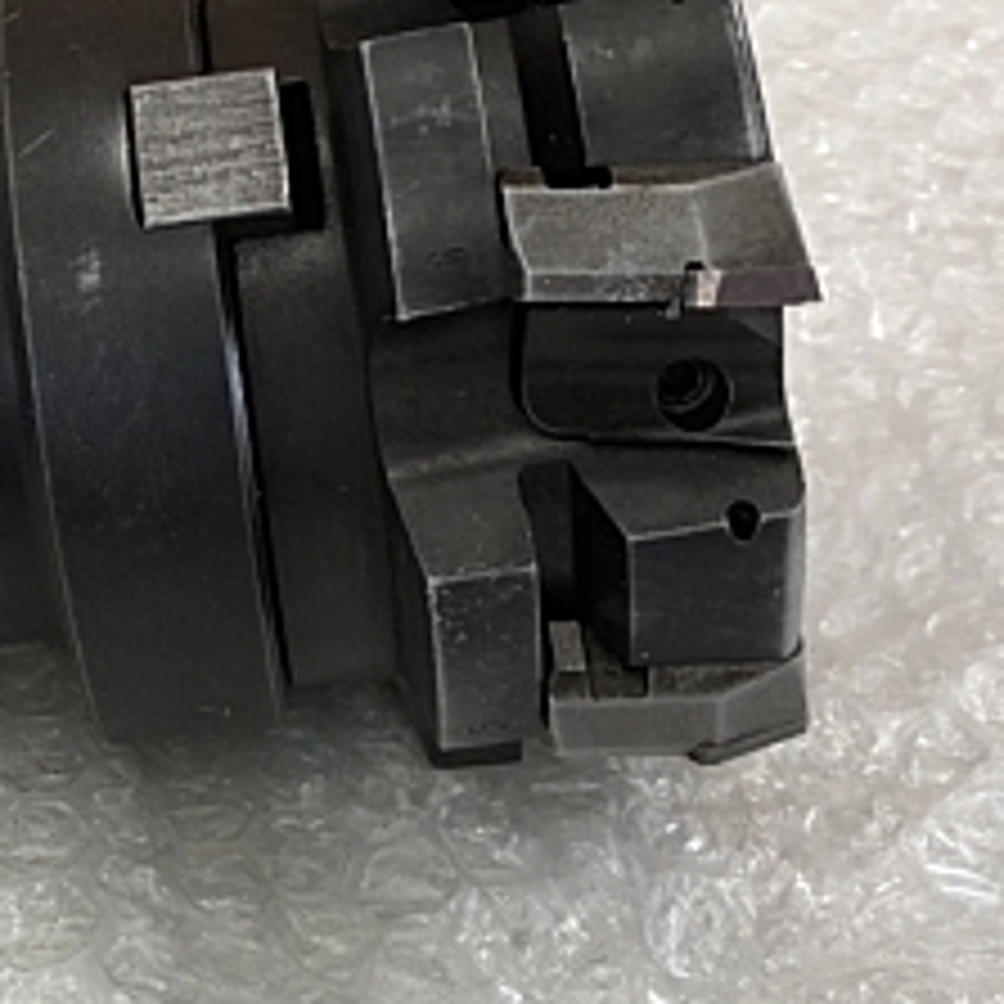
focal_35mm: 71
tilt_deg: -48.5
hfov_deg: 23.5
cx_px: 41
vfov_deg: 24.3
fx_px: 2330
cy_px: 414
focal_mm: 3.99
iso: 25
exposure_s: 1/40
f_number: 1.8
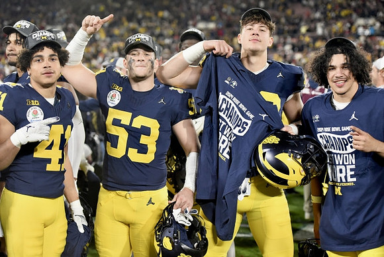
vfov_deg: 19.5
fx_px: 747
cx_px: 192
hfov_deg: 28.8
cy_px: 128
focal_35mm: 70
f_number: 2.8
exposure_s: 1/1250
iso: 2500
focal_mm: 70
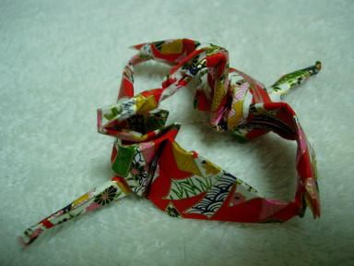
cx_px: 177
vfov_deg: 37.7
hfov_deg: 49.0
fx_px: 389
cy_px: 133
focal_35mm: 38
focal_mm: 7.8
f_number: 2.8
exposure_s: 1/32
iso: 133
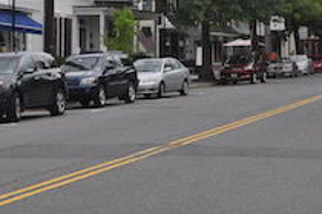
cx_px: 241
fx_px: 1073
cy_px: 18
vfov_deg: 11.3
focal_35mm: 120
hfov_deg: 17.0
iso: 200
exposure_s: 1/320
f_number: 9
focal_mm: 42
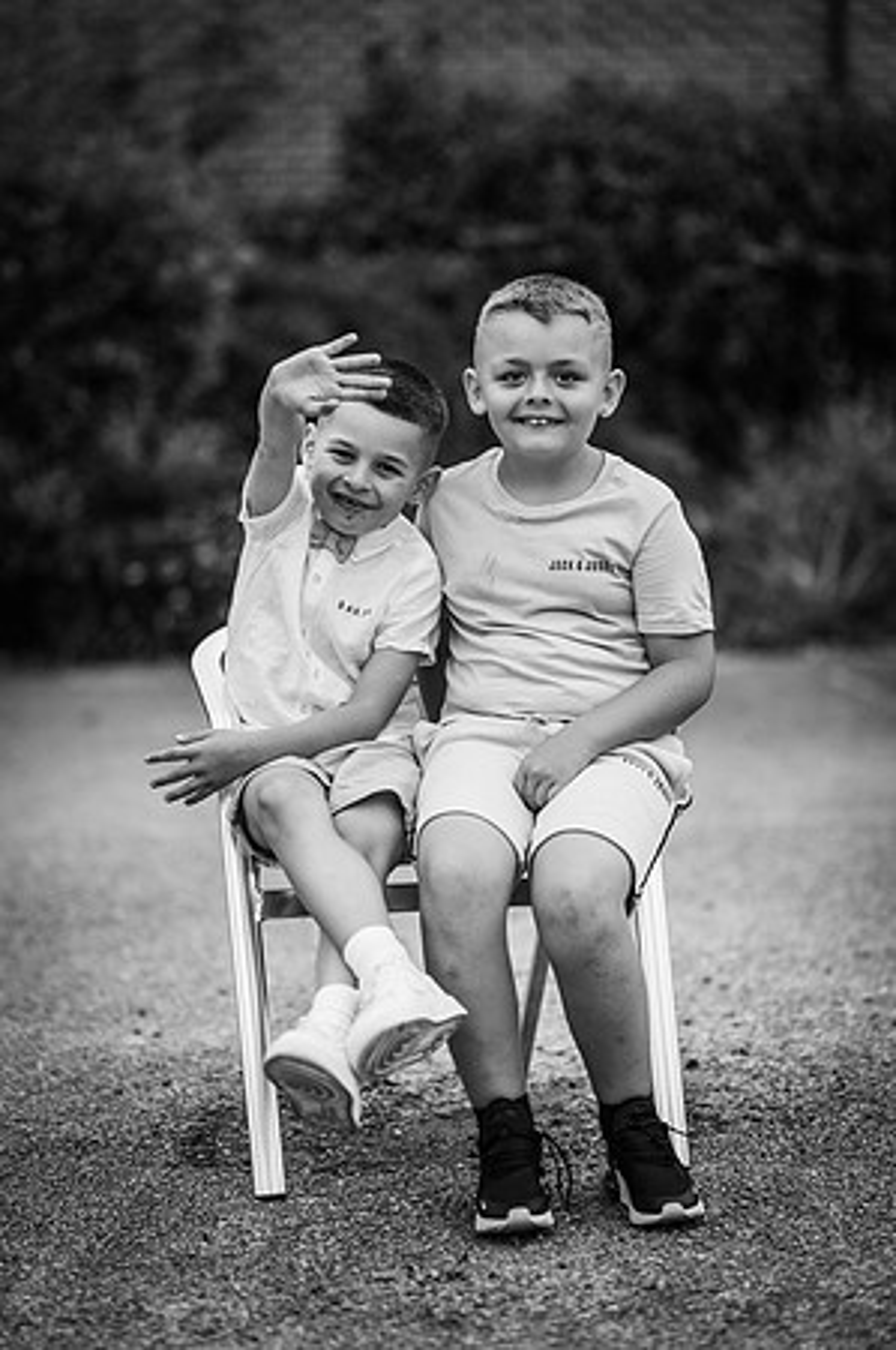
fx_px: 3180
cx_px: 448
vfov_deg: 23.9
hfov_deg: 16.0
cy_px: 675
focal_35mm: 85
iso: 320
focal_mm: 85
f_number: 1.8
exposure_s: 1/200
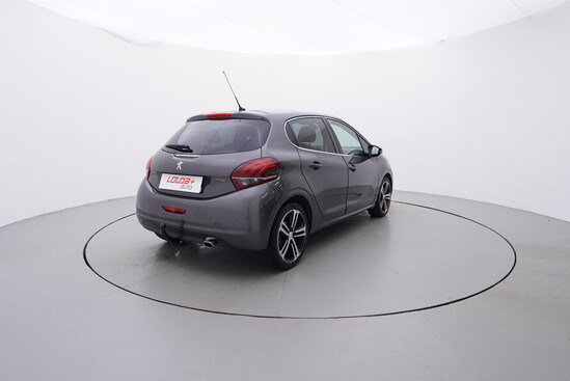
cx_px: 285
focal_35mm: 22
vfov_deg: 56.2
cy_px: 190
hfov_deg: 77.3
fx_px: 357
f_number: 5
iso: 200
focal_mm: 15
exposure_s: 1/80
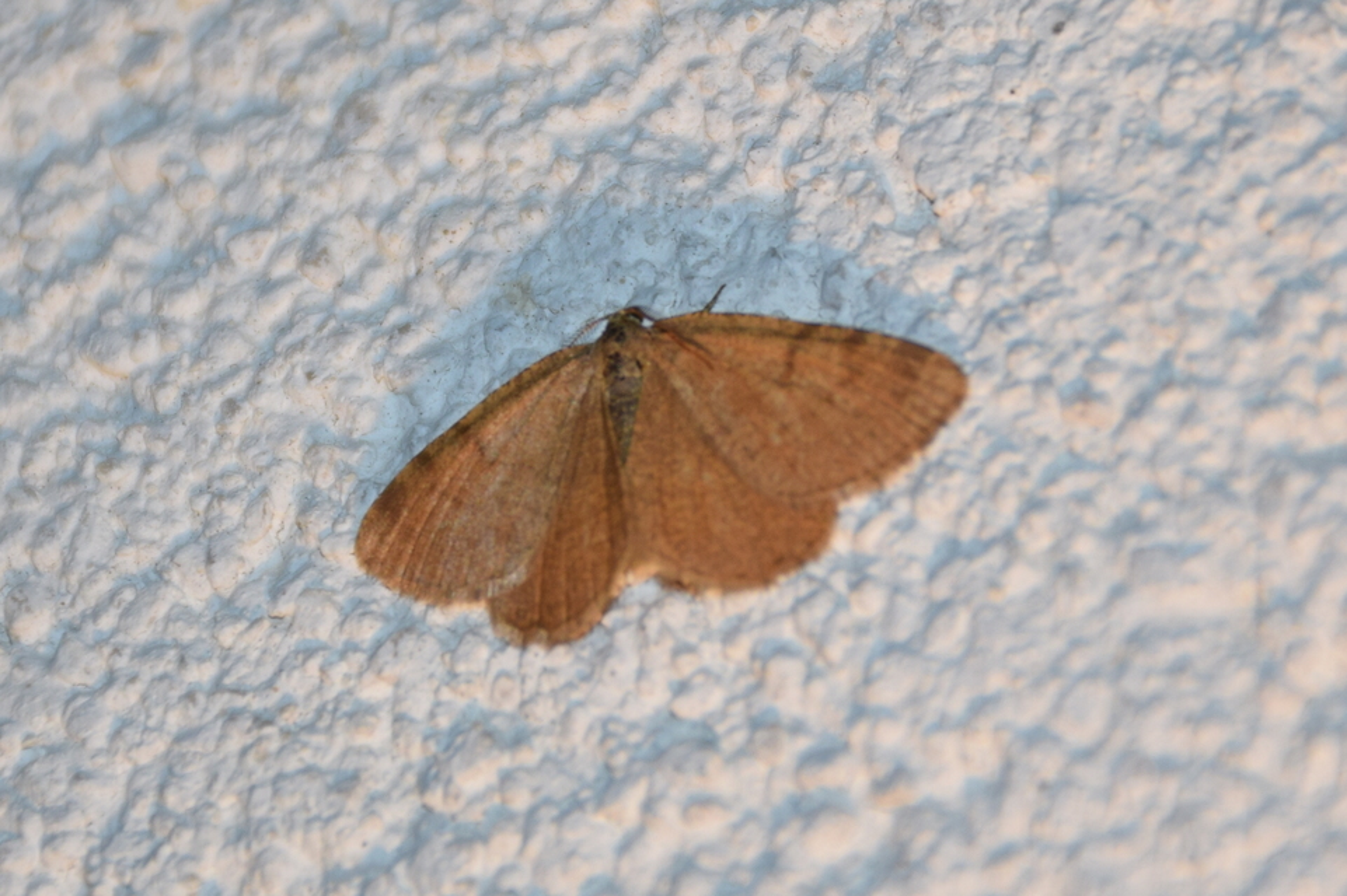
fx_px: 7854
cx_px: 674
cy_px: 448
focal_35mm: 210
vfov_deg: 6.5
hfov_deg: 9.8
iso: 320
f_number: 5.6
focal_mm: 140
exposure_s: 1/160
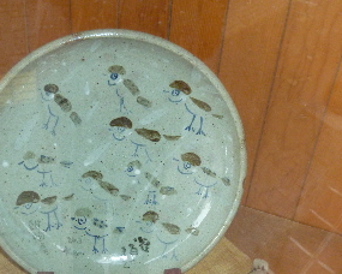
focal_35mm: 53
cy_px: 201
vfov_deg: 28.2
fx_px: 536
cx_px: 131
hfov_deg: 35.2
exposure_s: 1/125
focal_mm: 5.6
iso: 320
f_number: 2.8
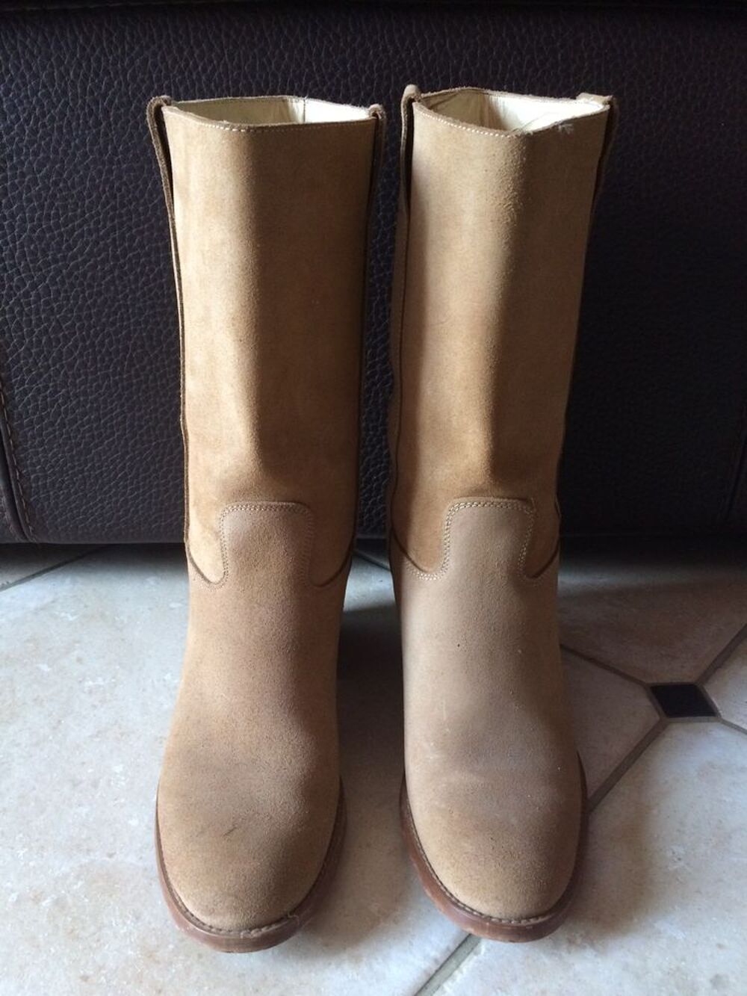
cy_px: 498
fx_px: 834
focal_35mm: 29
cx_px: 374
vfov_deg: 61.7
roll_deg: +0.3
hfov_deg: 48.2
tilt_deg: -27.4
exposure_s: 1/33
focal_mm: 4.15
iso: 250
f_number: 2.2
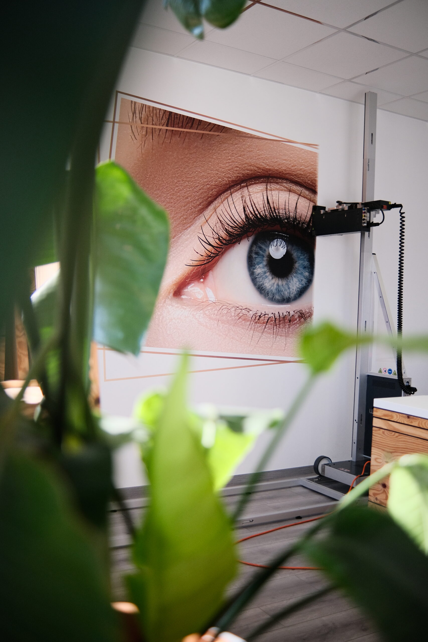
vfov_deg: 54.4
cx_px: 214
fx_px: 624
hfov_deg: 37.9
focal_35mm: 35
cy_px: 321
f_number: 1.4
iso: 640
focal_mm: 23
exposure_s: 1/1100
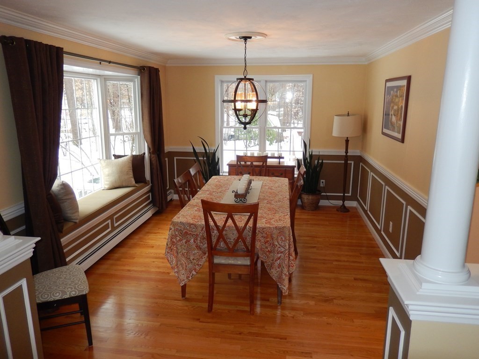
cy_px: 180
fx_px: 346
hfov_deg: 69.4
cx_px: 240
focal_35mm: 25
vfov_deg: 54.9
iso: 200
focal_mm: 4.5
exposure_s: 1/30
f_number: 3.4
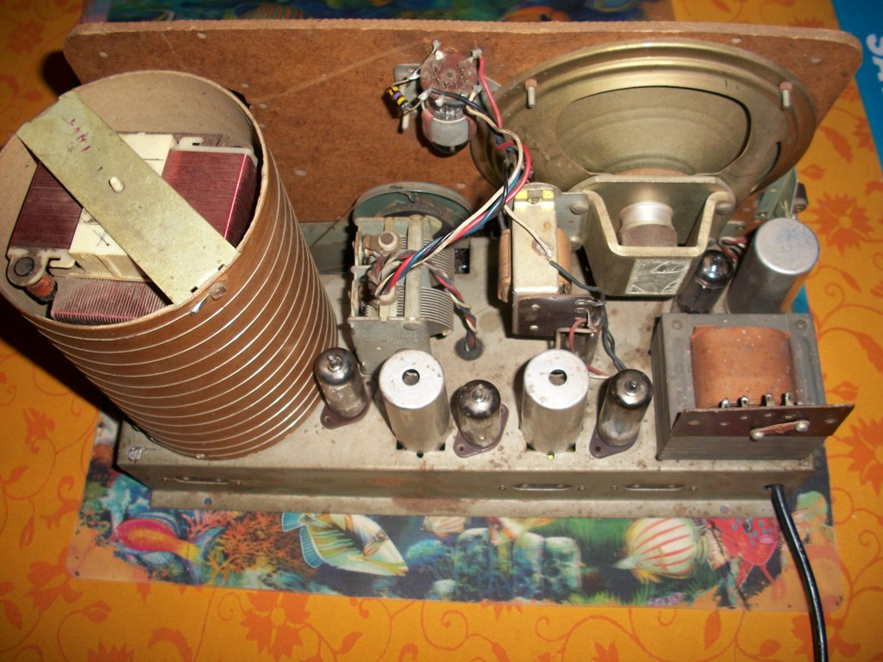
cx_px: 442
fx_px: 893
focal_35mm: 35
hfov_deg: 52.6
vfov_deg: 40.7
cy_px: 331
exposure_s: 1/30
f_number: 3.1
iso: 80
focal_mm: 6.3
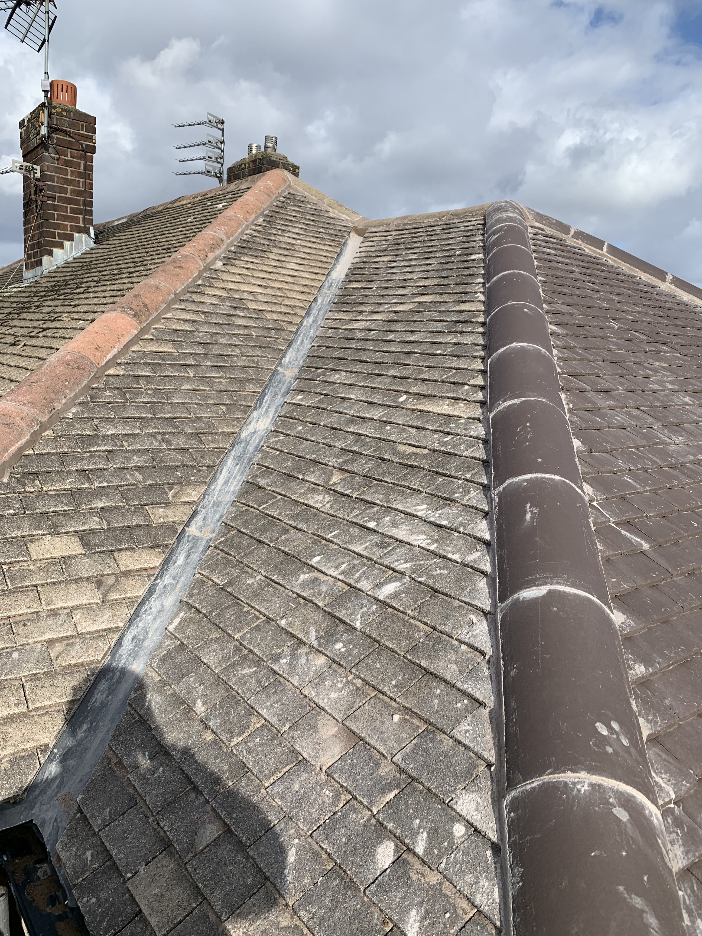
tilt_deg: -8.6
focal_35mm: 26
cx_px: 351
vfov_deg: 67.3
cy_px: 468
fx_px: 703
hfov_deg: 53.1
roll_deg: -4.3
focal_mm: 4.25
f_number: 1.8
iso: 25
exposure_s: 1/2257
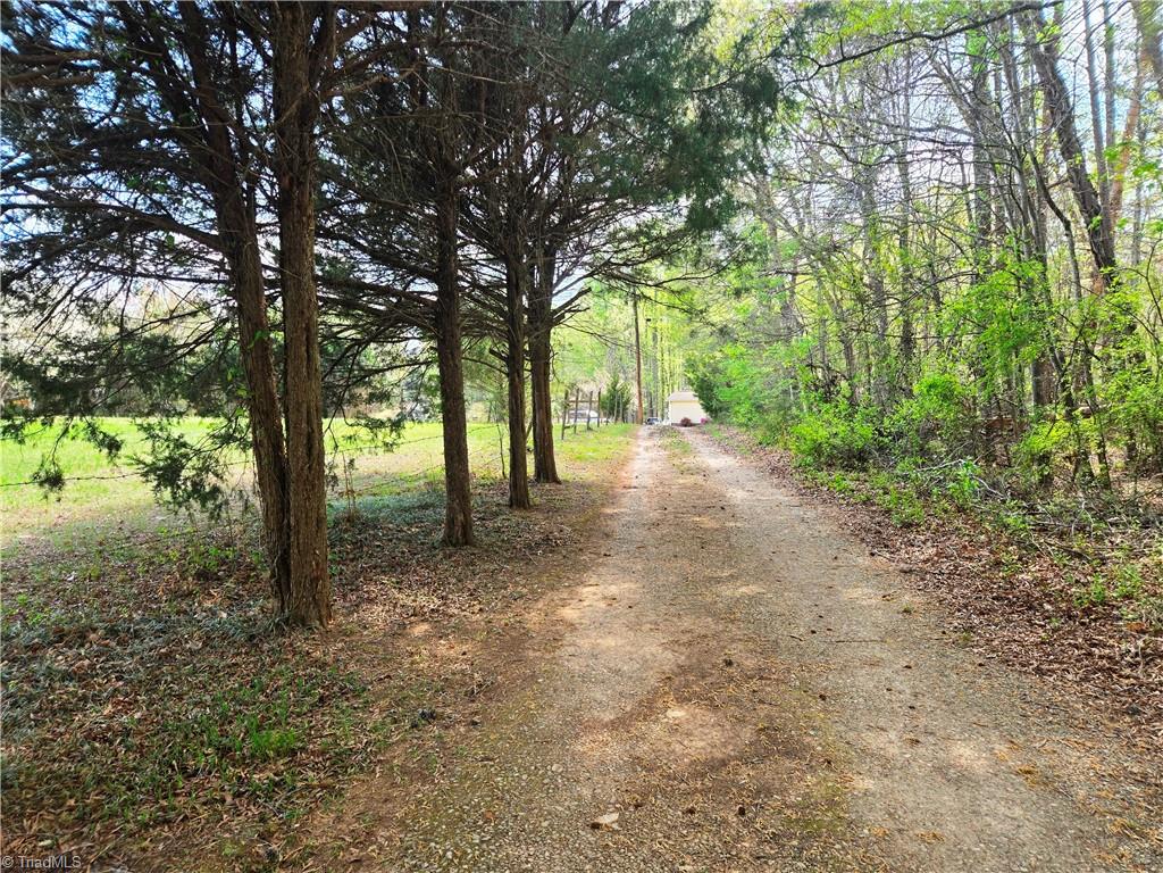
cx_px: 582
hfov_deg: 73.9
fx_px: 773
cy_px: 436
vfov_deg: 58.9
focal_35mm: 23
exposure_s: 1/547
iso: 80
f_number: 1.8
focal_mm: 5.4
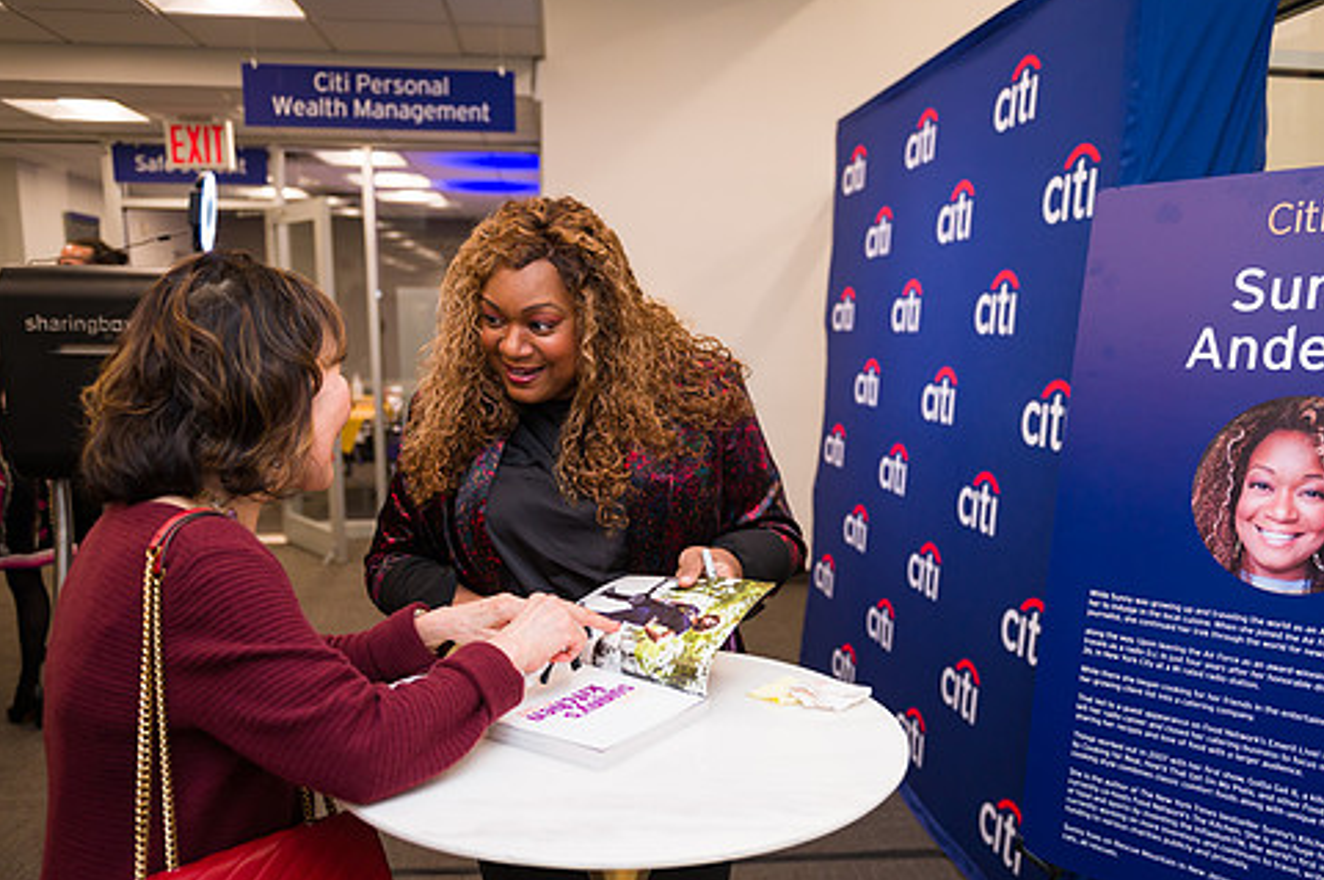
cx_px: 706
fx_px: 1065
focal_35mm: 29
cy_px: 513
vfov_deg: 44.7
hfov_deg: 63.6
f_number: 3.2
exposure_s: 1/200
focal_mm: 24
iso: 400
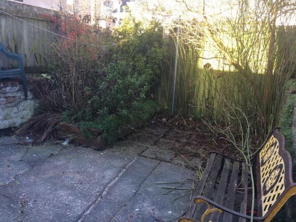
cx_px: 148
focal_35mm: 29
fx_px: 248
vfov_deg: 48.2
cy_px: 111
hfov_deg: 61.7
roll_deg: -1.8
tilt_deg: -15.1
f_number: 2.2
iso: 40
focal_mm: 4.15
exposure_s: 1/100
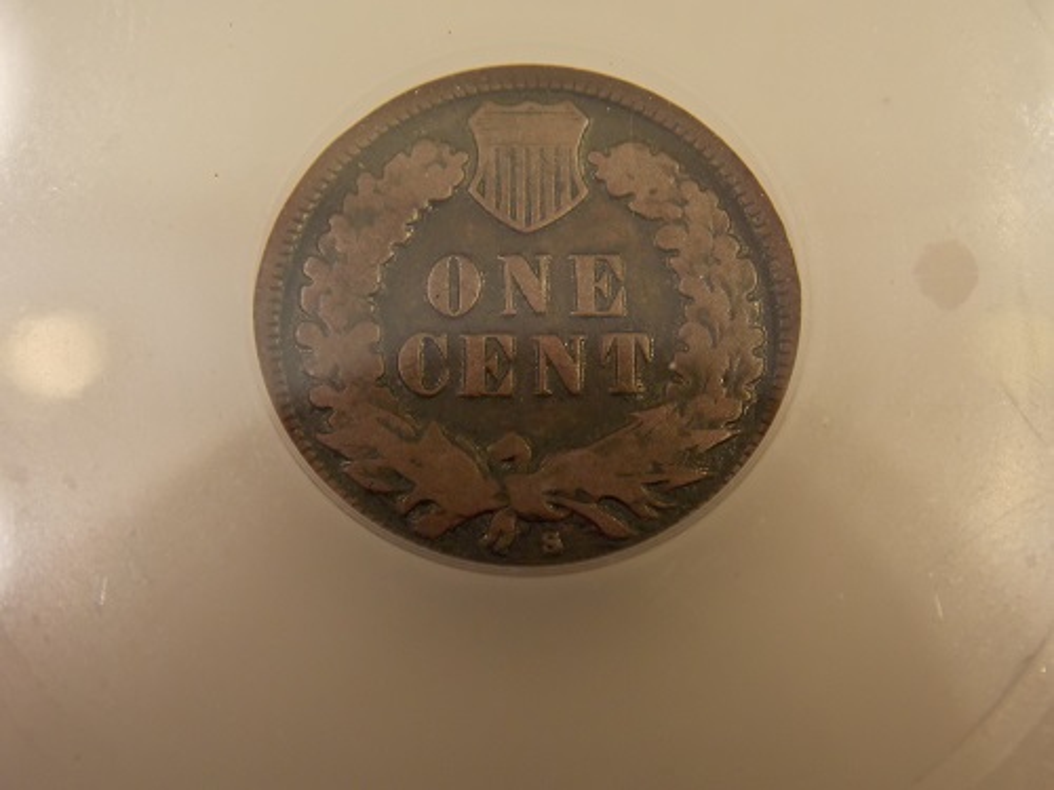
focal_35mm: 78
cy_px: 395
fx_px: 2375
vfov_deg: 18.9
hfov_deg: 25.0
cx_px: 527
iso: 250
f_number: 4.3
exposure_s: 1/30
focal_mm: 13.9
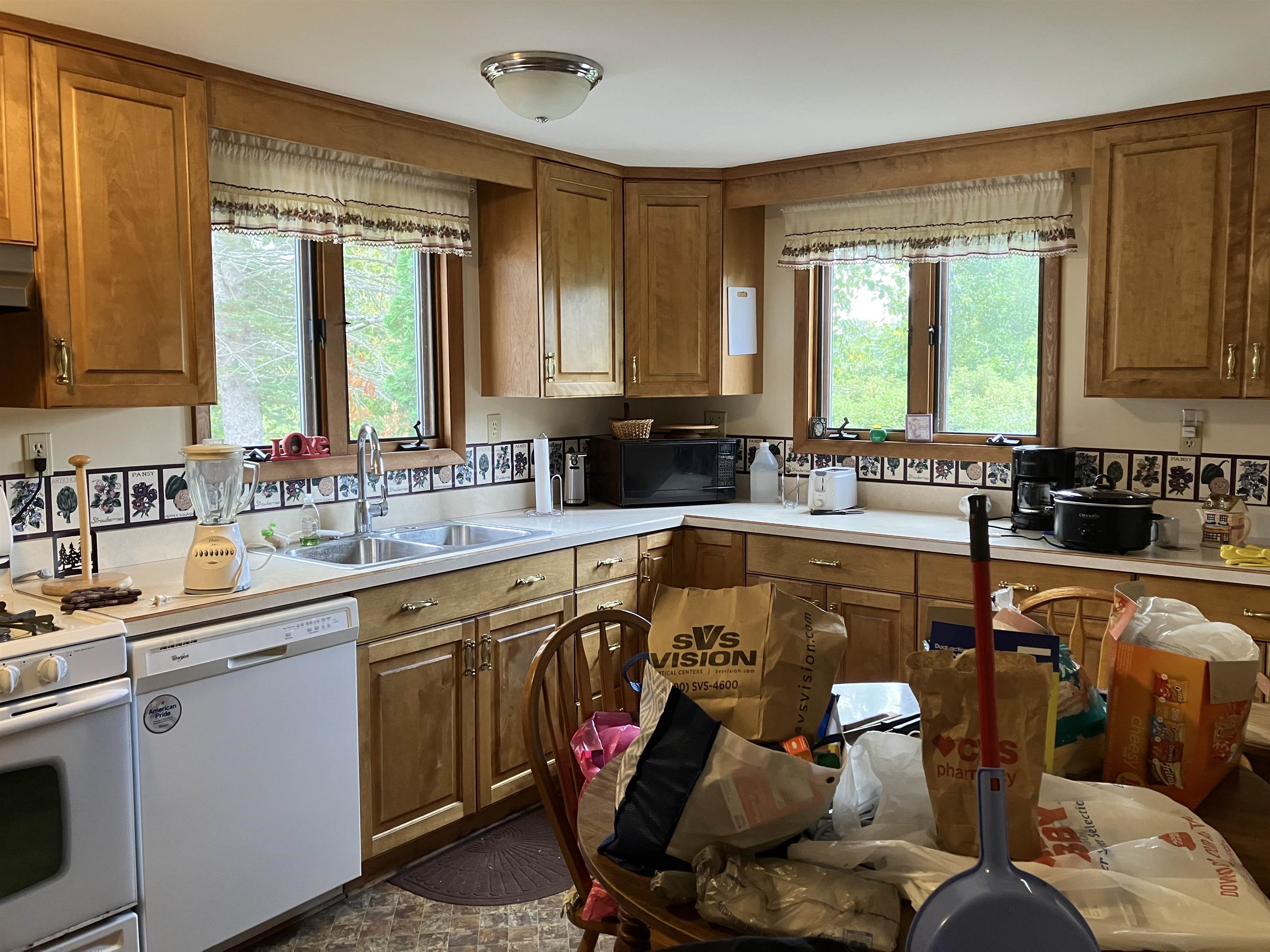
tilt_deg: -4.3
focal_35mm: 28
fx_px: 1027
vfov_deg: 49.7
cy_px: 476
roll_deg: -0.4
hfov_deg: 63.4
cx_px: 635
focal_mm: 3.99
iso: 160
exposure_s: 1/60
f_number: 1.8
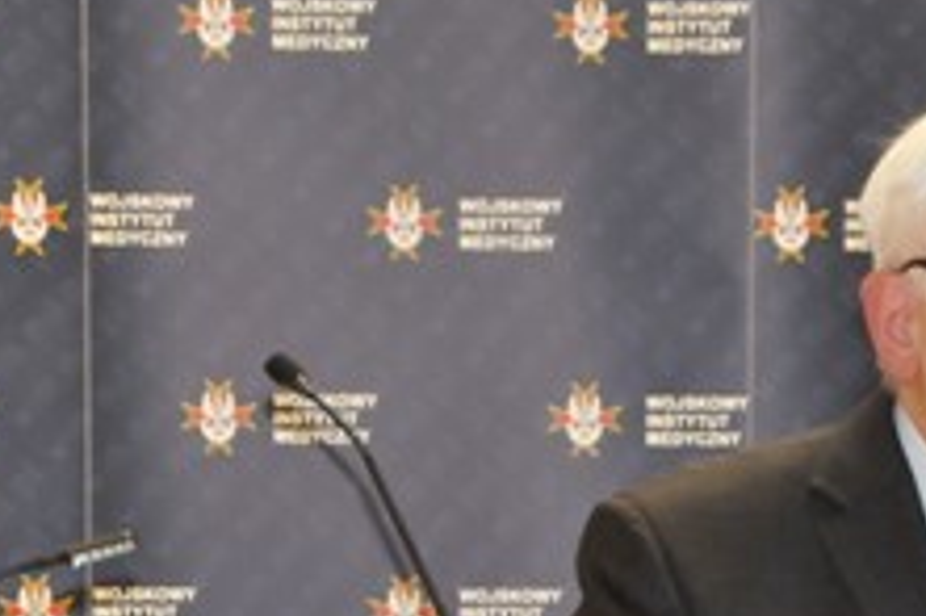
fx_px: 6129
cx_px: 679
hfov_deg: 8.6
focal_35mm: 238
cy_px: 761
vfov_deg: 5.7
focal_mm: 55
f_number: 7.1
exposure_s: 1/60
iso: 2500
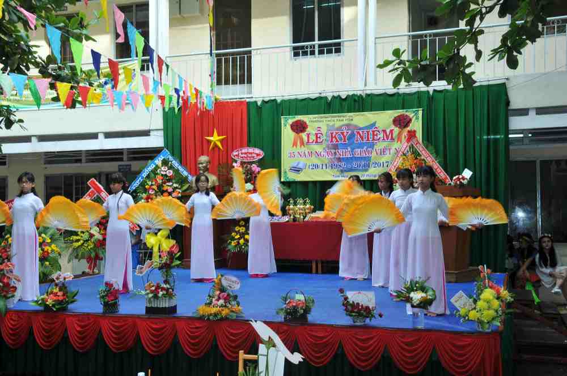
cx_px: 284
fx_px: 684
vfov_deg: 30.8
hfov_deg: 45.0
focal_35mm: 44
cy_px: 188
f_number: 9
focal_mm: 29
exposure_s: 1/40
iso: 200
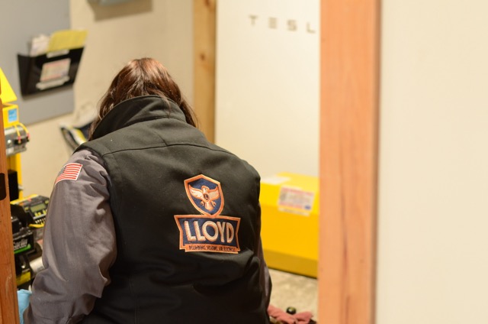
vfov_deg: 18.1
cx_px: 244
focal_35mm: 75
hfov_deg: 27.0
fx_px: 1015
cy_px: 162
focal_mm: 50
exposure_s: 1/200
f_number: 2.8
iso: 800
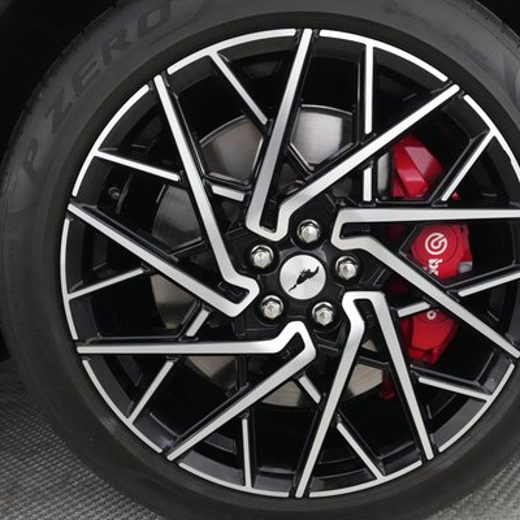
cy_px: 274
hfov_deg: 48.2
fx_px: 578
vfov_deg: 48.4
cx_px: 306
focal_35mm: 34
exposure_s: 1/320
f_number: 4.5
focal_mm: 25
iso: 16000
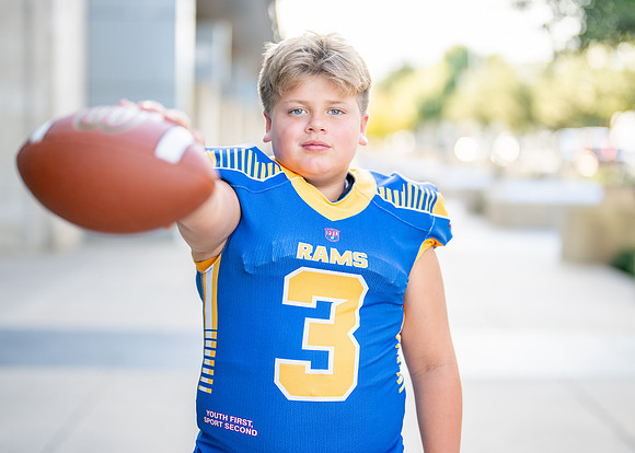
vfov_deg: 21.7
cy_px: 207
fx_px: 1182
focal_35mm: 66
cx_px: 317
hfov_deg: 30.1
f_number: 1.2
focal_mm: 50
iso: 200
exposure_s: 1/2000
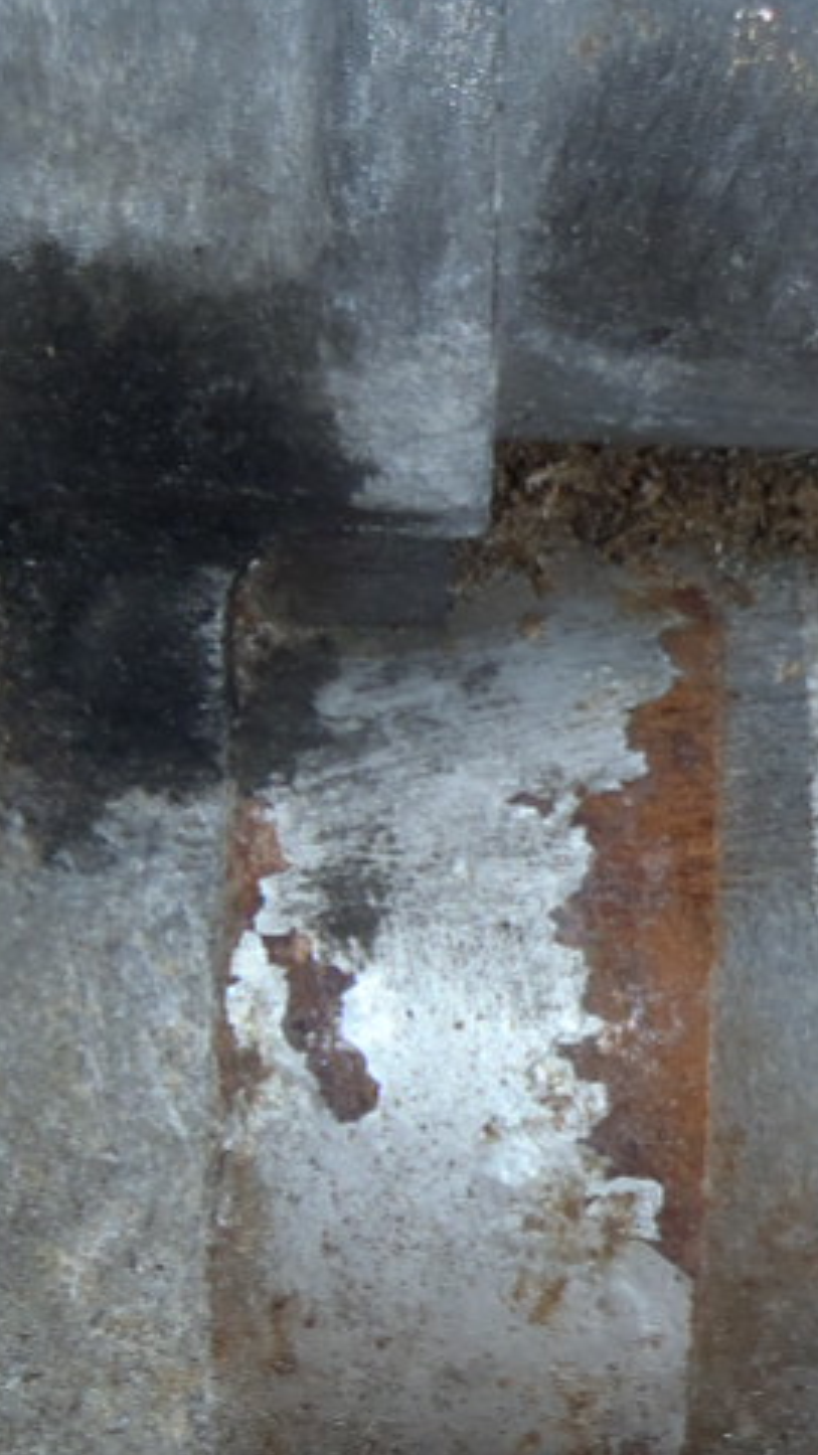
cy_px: 806
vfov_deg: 19.5
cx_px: 516
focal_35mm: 110
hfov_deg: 11.0
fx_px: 4243
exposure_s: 1/40
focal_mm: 6.83
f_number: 4.6
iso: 100
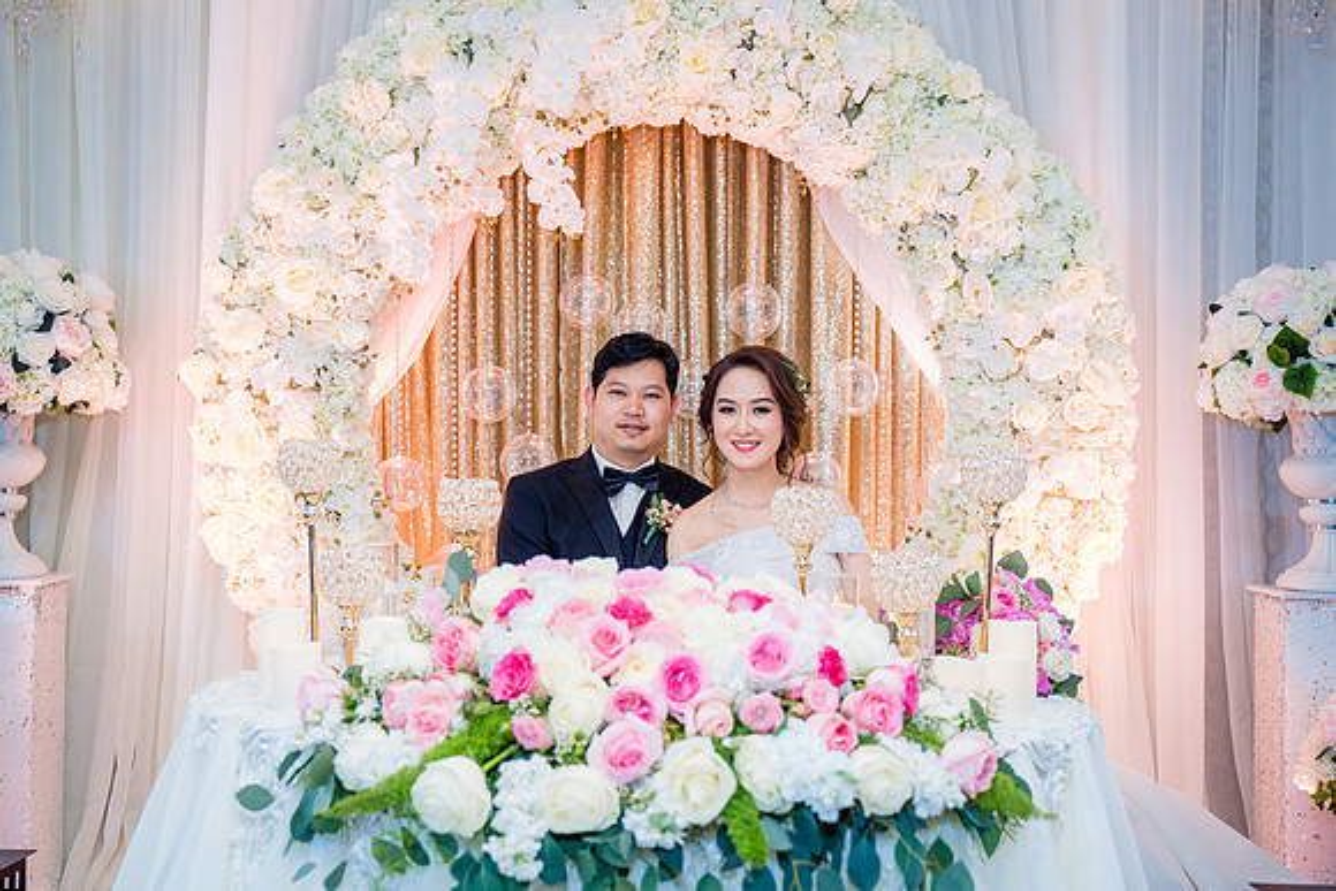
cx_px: 615
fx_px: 1611
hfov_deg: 45.0
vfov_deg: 30.9
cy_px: 446
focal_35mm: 43
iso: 800
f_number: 3.5
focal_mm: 40
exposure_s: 1/160
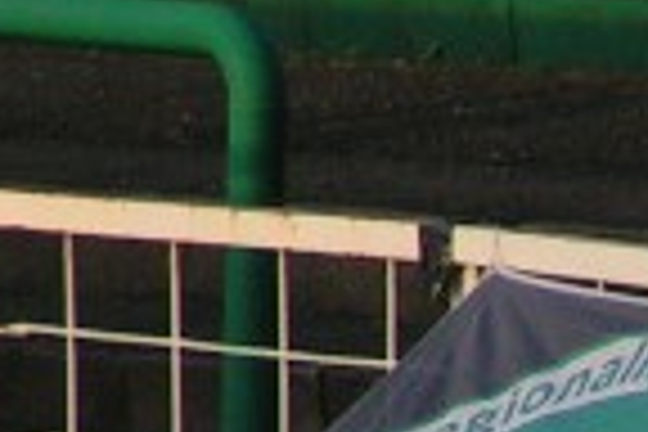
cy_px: 810
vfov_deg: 0.6
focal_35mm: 2195
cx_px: 1184
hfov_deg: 0.9
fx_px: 39507
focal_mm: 58
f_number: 3.5
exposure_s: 1/400
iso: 100
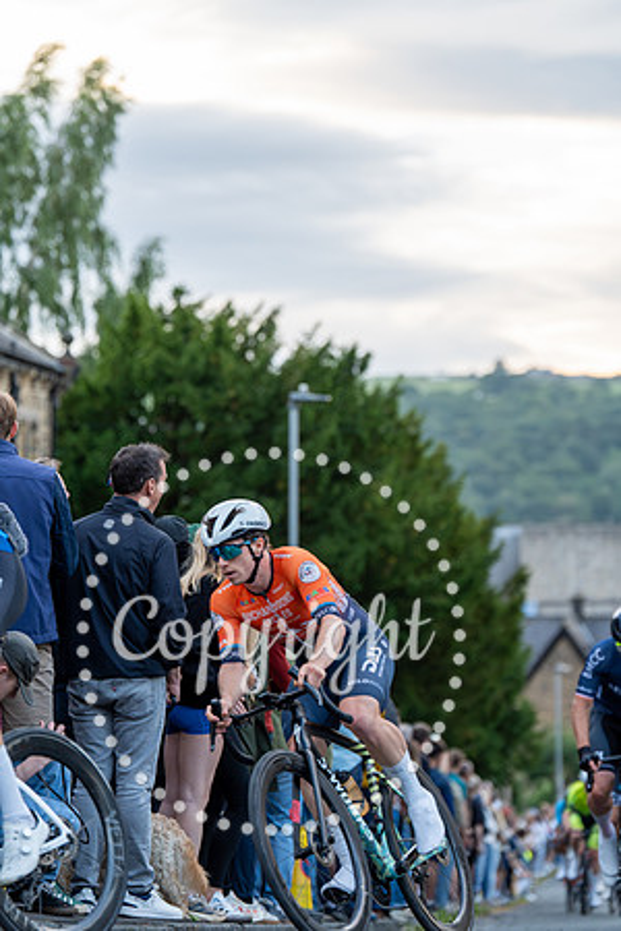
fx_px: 3079
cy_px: 466
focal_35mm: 119
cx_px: 310
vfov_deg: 17.2
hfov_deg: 11.5
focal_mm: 119
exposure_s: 1/640
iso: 1000
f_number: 3.2
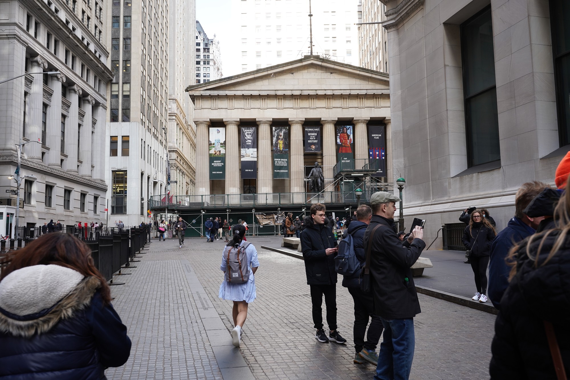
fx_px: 491
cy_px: 190
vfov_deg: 42.3
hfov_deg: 60.3
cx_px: 285
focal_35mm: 31
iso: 400
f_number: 7.1
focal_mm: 31
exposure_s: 1/100
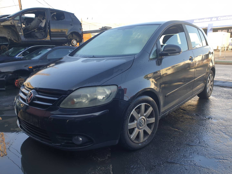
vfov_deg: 53.1
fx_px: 174
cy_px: 87
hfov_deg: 67.3
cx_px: 116
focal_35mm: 26
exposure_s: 1/216
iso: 50
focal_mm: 4.3
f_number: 2.4
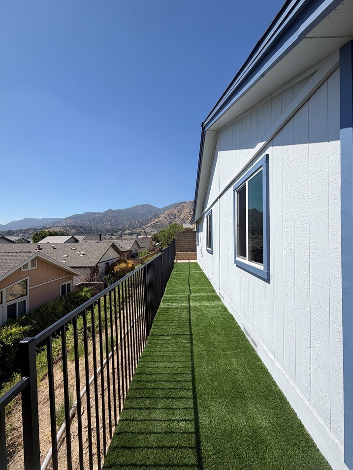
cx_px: 177
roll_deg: +1.1
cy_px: 238
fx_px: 204
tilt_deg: -0.7
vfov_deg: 98.2
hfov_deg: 81.7
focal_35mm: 15
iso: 20
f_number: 2.2
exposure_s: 1/1050
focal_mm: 2.22
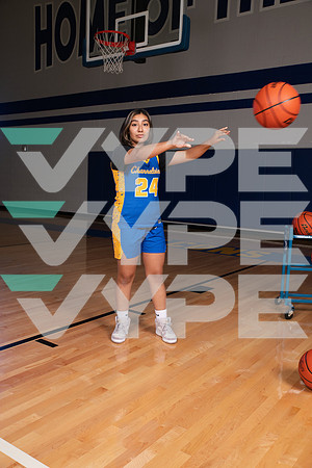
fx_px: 442
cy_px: 234
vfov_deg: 55.8
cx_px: 156
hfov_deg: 38.9
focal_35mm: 34
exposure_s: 1/320
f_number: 7.1
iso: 500
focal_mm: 34
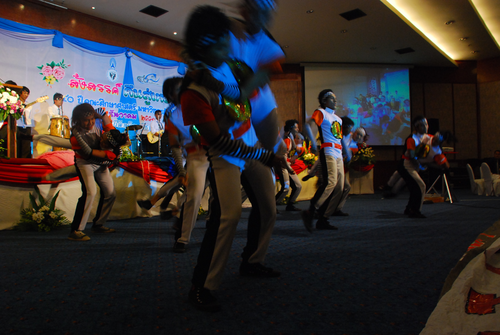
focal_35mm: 27
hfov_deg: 67.3
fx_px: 376
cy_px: 168
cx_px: 250
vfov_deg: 48.1
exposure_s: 1/30
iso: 1000
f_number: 5.6
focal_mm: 18
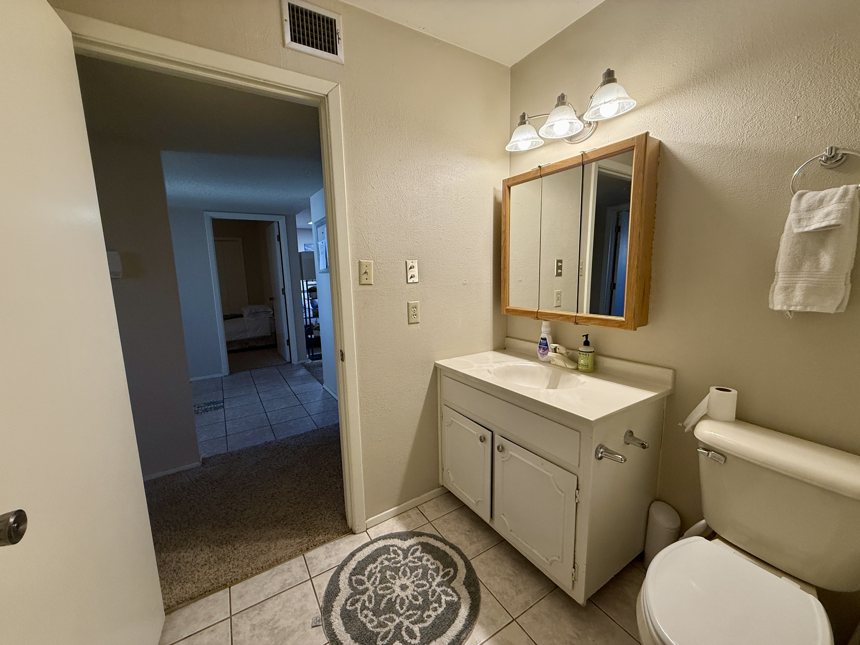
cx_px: 430
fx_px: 348
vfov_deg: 85.7
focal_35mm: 14
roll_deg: +1.2
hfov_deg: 102.1
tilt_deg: -7.9
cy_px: 322
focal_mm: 2.22
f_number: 2.2
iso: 200
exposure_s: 1/120
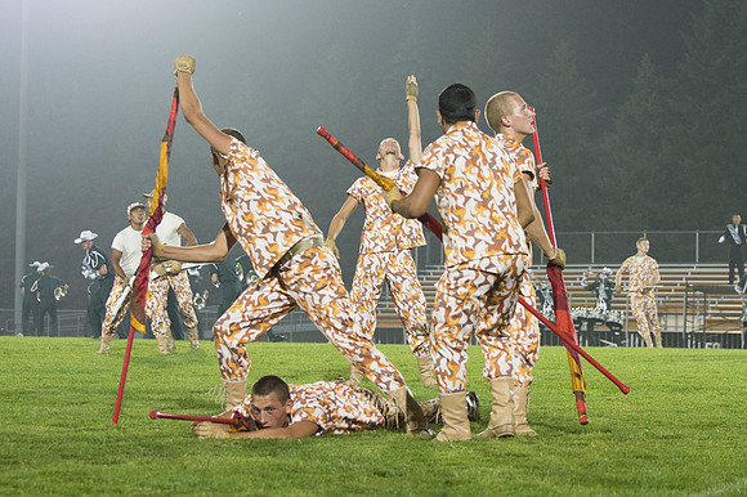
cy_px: 217
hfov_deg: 17.1
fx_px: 2480
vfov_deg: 11.4
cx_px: 420
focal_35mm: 120
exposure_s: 1/160
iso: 3200
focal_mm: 70
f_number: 4.5
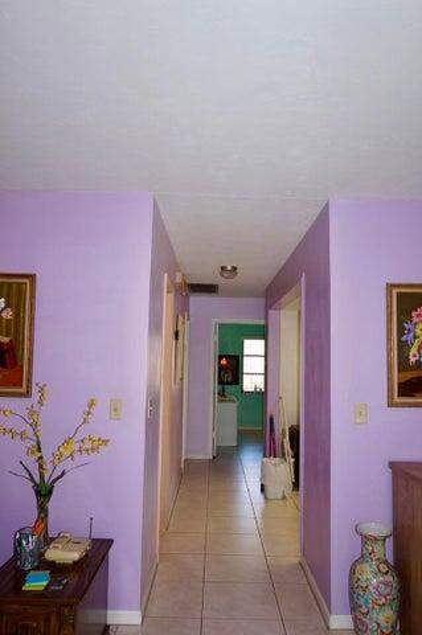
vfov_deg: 67.4
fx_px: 476
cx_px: 211
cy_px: 318
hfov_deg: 47.8
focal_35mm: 27
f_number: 4
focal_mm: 18
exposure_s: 1/160
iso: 320
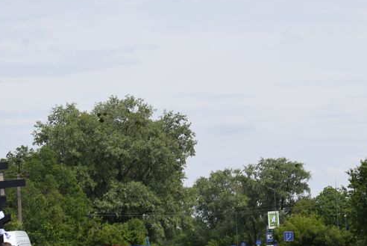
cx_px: 273
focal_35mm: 126
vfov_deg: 10.9
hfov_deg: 16.2
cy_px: 178
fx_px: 1283
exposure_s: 1/400
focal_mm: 55
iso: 200
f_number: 10
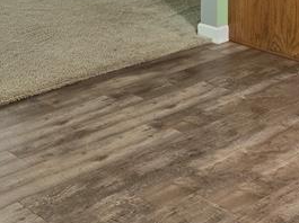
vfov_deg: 15.2
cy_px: -121
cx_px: 53
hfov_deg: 21.7
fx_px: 768
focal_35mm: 89
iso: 200
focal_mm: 6.3
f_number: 1.7
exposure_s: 1/120
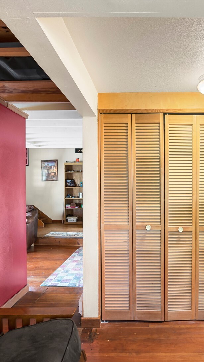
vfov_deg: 71.9
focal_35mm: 26
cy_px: 186
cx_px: 133
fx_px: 250
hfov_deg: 43.8
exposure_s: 1.6
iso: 200
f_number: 8
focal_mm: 16
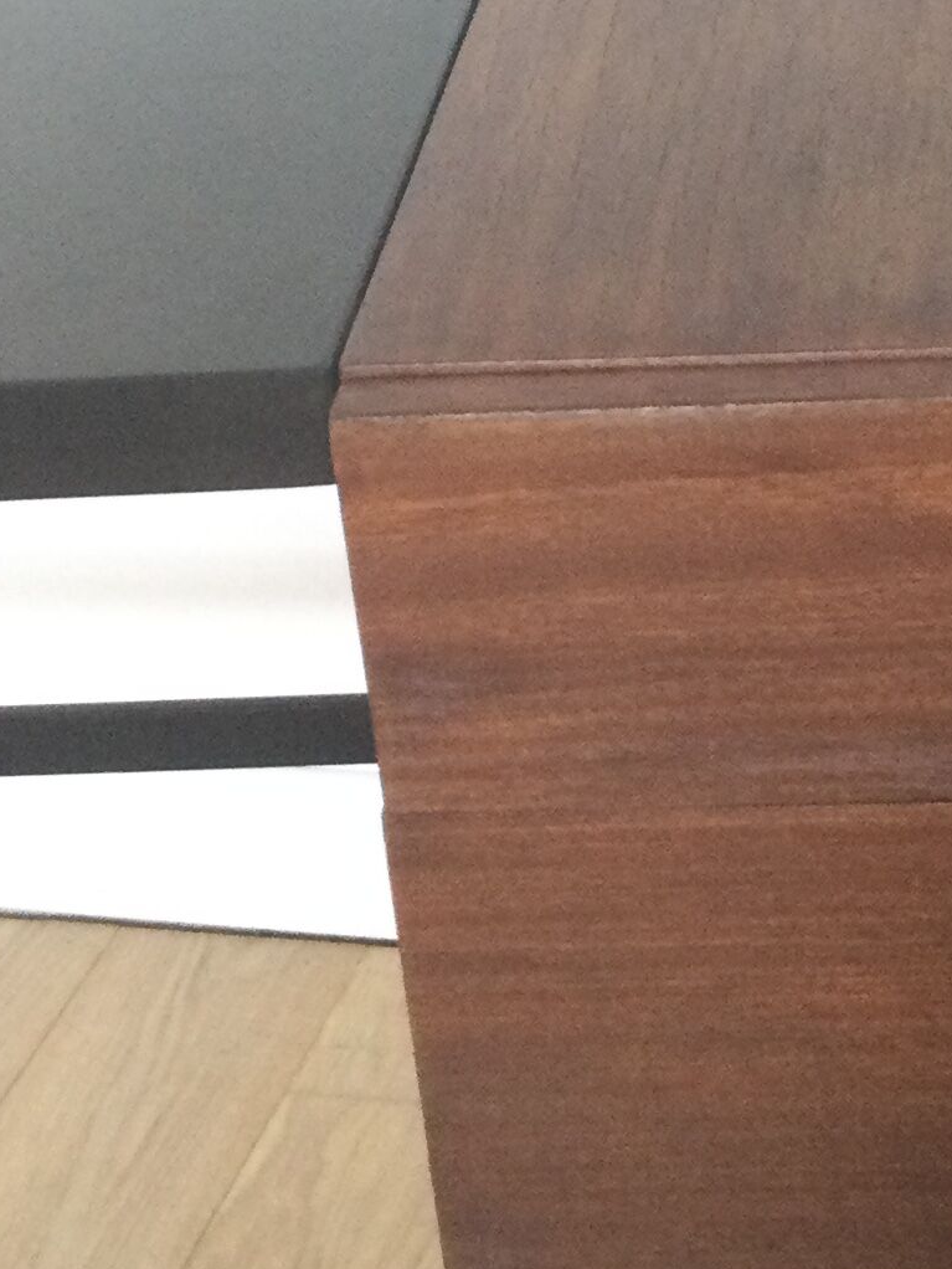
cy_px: 268
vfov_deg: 19.6
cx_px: 971
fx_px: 3629
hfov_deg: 14.7
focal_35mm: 99
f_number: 2.4
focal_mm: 3.3
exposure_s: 1/33
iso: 160
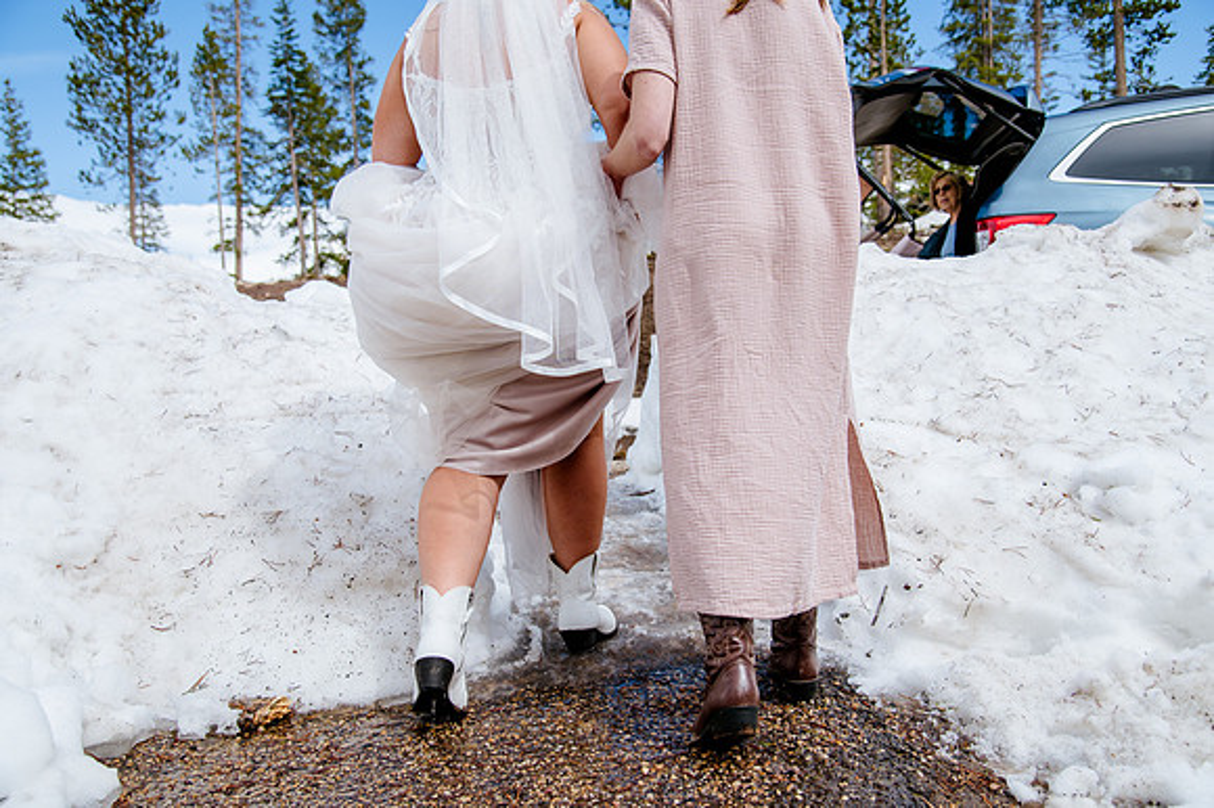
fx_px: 1214
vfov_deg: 36.8
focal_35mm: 36
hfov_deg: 53.1
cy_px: 404
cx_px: 607
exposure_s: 1/1000
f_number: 5
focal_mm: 35
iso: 250
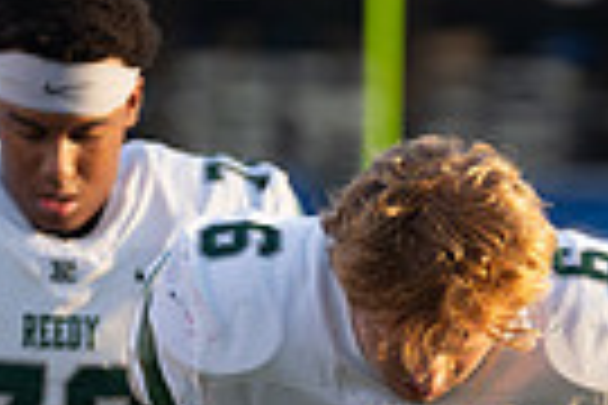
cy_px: 691
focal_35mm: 629
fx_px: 10622
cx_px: 477
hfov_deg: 3.3
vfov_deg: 2.2
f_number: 3.2
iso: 500
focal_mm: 146
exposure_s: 1/1250
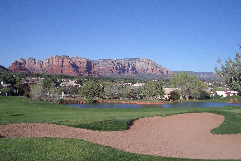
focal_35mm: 37
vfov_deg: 35.9
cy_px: 78
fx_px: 248
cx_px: 122
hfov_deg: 51.9
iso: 50
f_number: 4.3
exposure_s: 1/500
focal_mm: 5.8
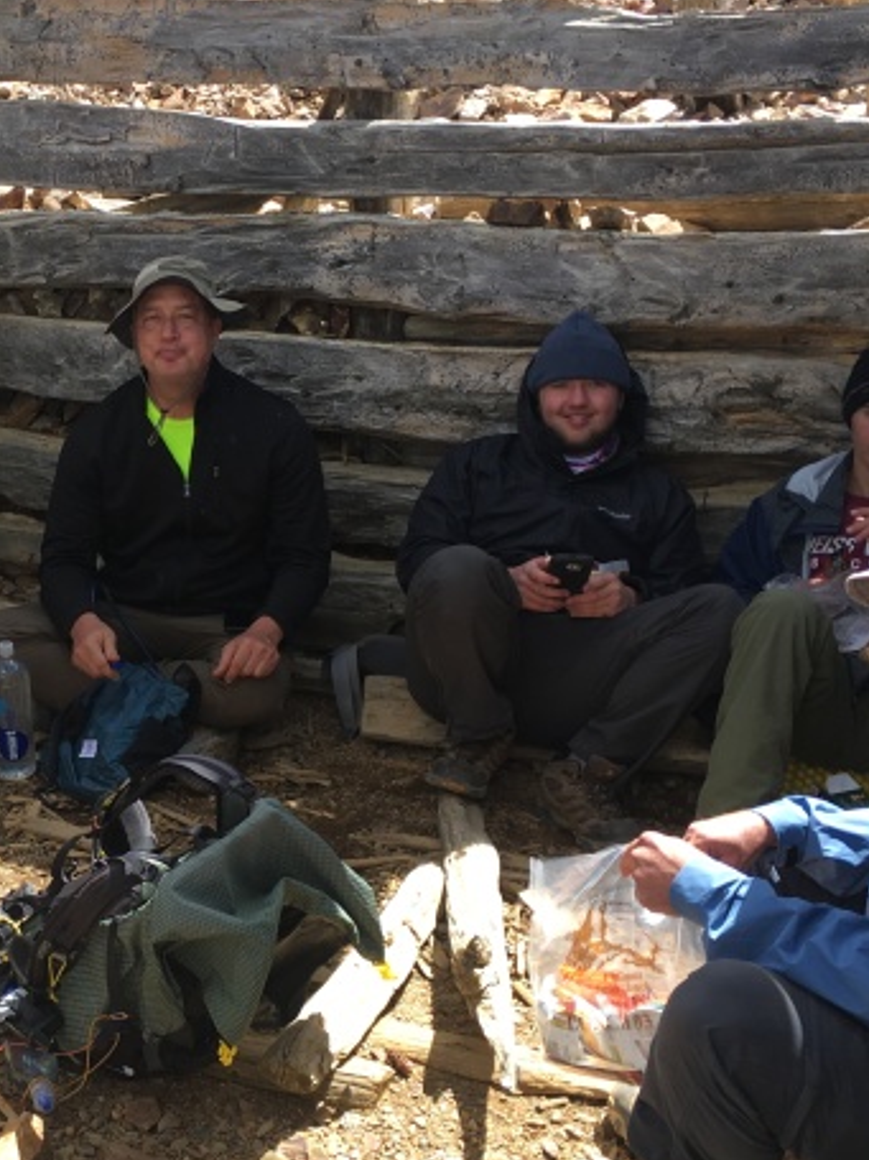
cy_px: 586
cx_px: 99
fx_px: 1708
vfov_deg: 37.5
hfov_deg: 27.6
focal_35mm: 51
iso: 25
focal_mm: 4.15
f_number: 2.2
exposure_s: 1/353
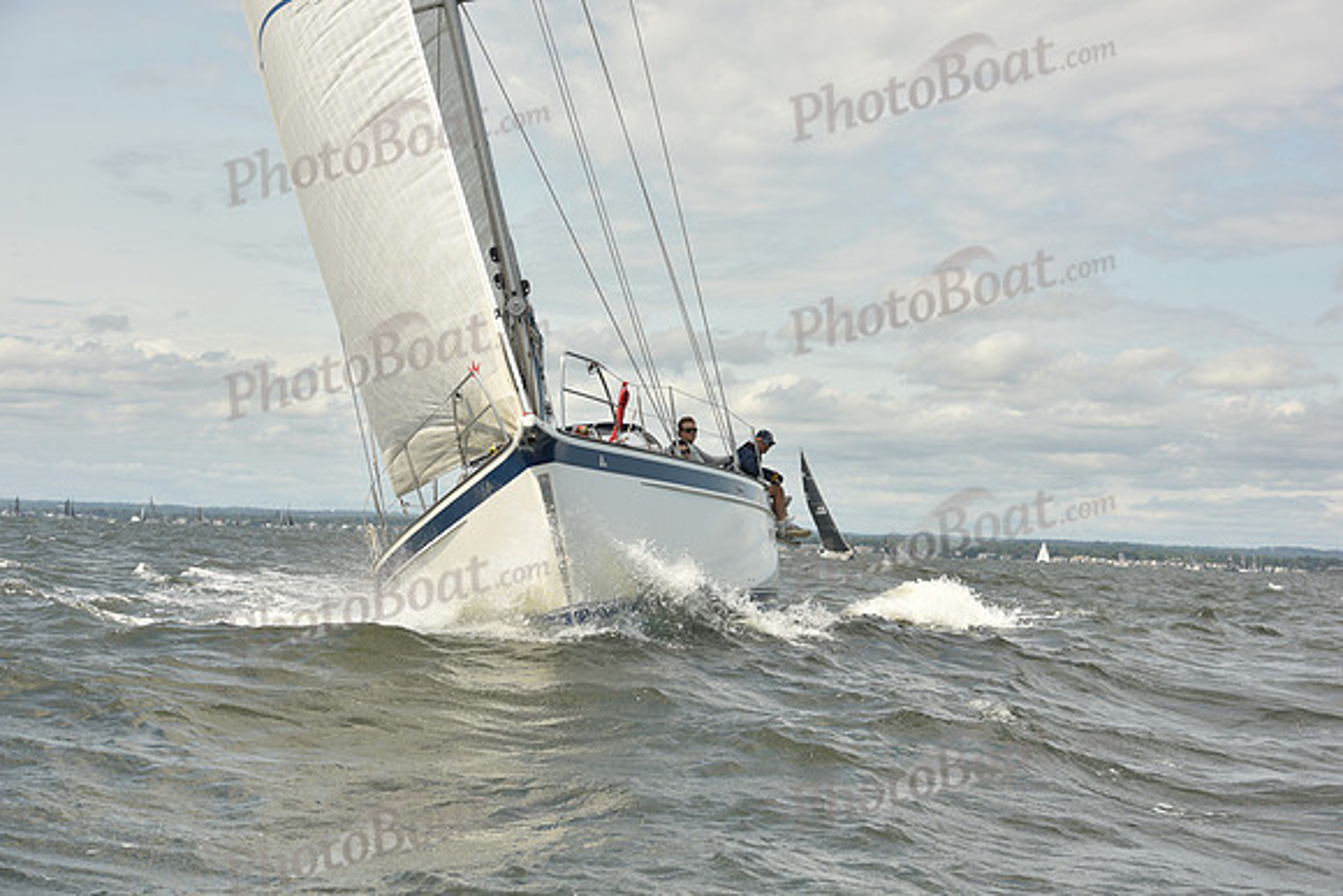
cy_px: 448
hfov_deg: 28.8
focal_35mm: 70
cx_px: 672
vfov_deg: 19.5
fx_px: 2612
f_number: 9
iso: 250
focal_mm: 70
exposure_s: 1/800
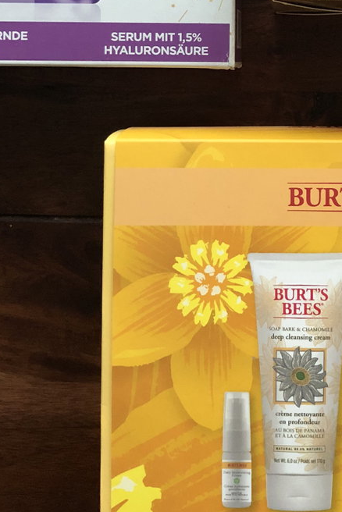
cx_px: 298
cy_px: 32
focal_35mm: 71
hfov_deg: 18.9
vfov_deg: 27.2
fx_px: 1011
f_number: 1.8
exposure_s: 1/15
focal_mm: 4
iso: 80
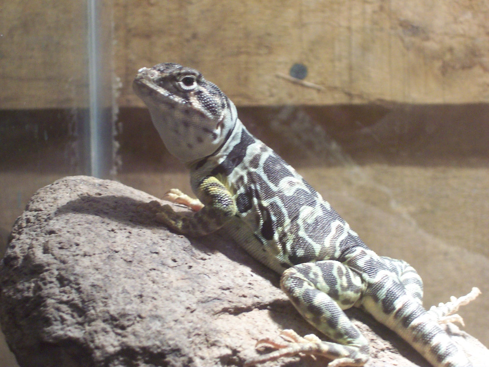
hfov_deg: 22.0
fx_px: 1257
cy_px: 184
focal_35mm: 89
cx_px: 244
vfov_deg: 16.6
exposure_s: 1/20
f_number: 4.1
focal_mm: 13.5
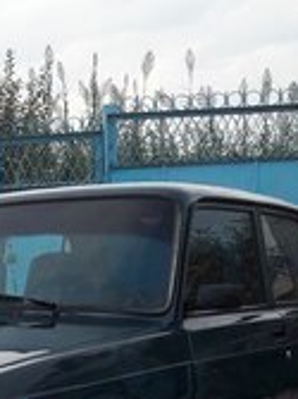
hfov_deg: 17.2
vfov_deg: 22.1
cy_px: 454
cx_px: -26
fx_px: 954
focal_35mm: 83
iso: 64
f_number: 1.9
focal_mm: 3.7
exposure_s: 1/100
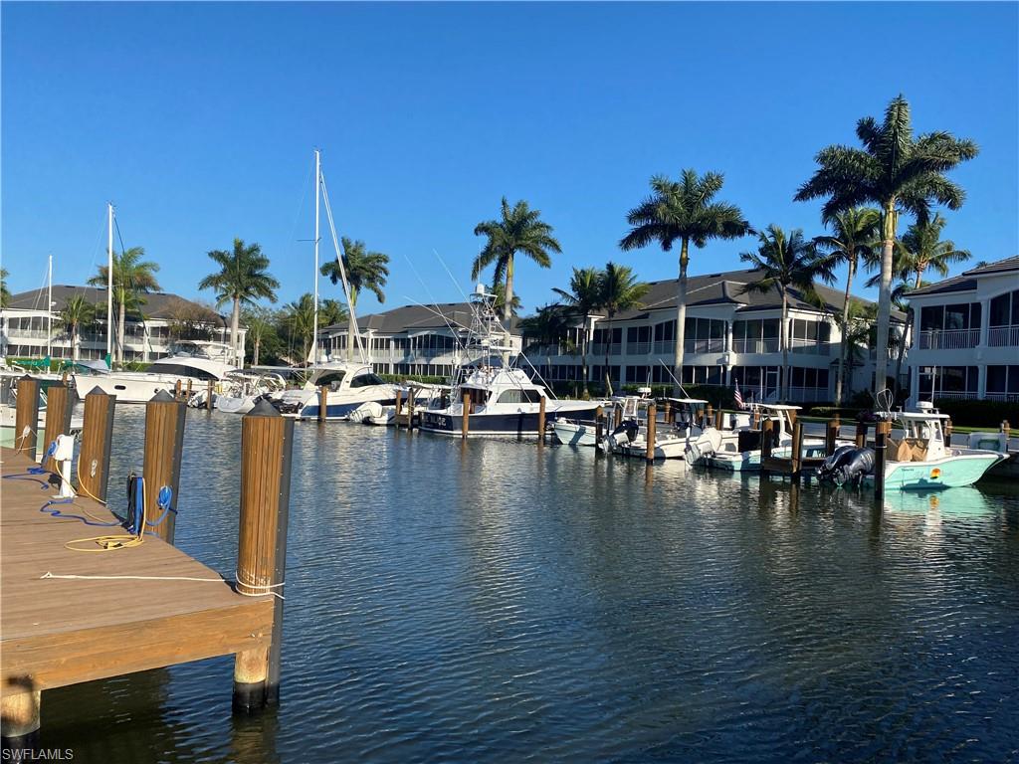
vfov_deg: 53.1
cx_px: 510
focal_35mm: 26
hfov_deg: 67.3
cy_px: 382
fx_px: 765
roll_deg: -2.9
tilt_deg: -1.8
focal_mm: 4.25
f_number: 1.8
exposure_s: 1/2890
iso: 32
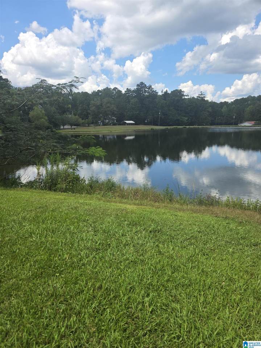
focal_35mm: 23
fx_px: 231
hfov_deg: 58.9
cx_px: 130
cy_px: 174
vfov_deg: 73.9
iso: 80
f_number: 1.7
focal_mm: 6.3
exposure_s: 1/4333
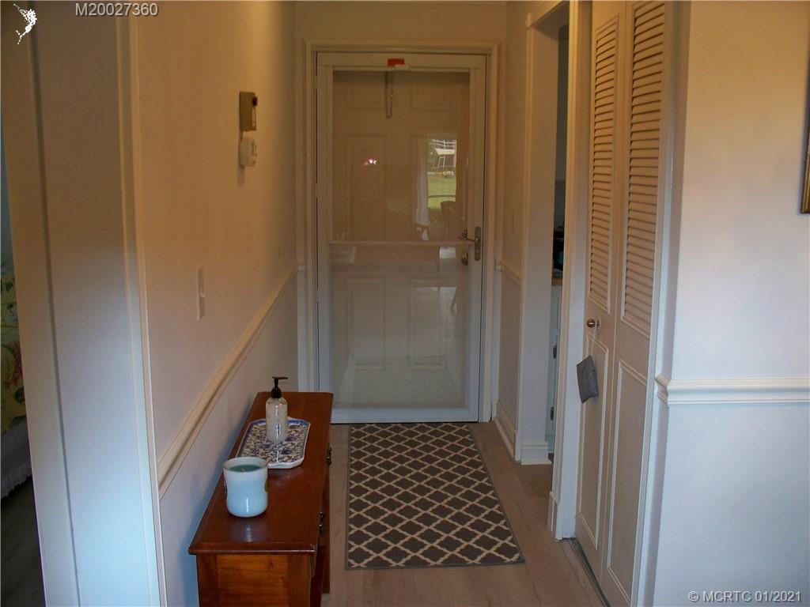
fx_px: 819
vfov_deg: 40.7
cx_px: 405
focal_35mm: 35
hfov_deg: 52.6
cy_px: 304
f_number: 2.8
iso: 200
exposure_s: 1/30
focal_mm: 7.54
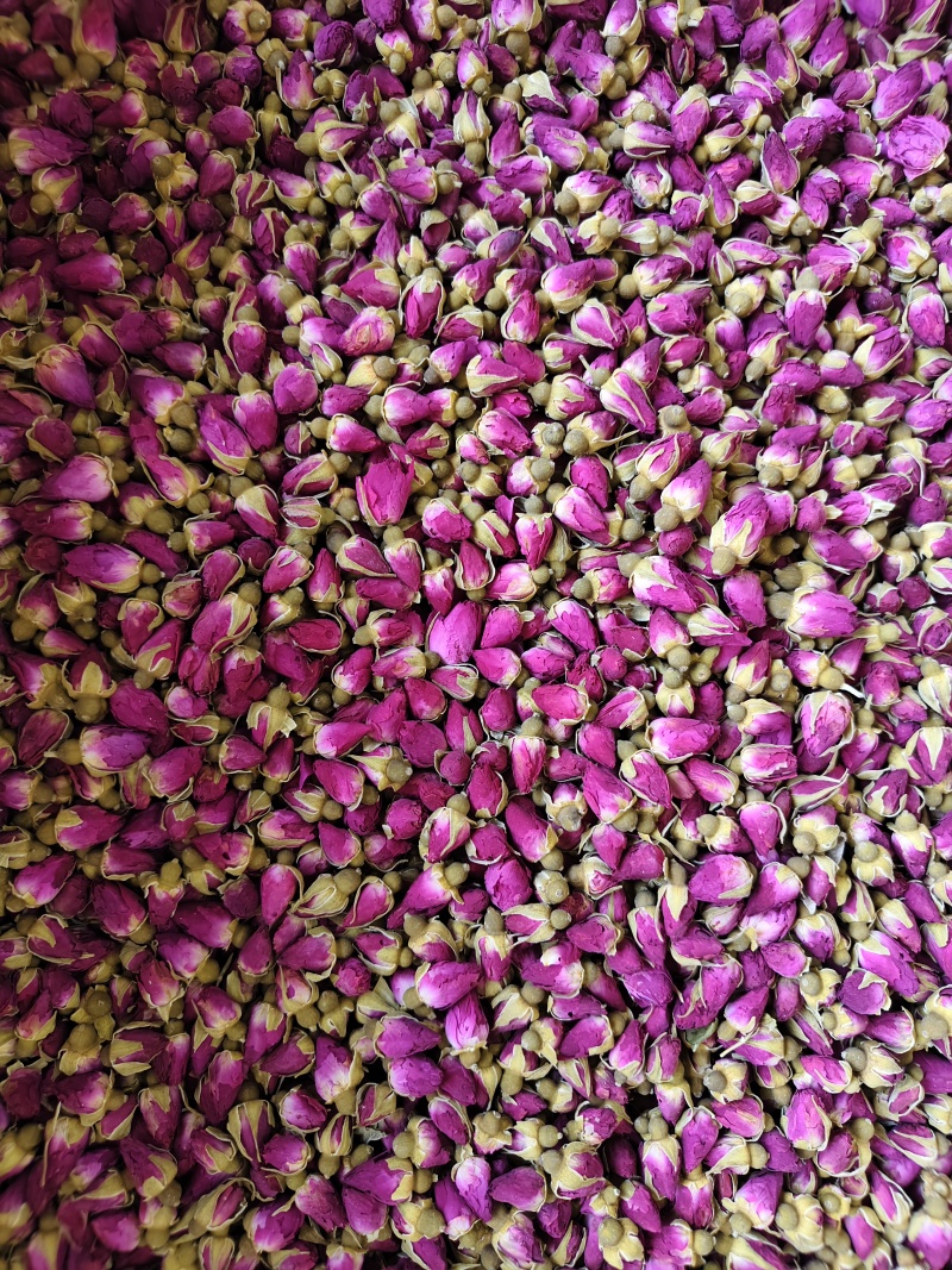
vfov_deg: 73.9
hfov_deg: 58.9
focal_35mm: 23
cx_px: 476
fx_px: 844
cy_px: 635
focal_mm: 5.56
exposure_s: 1/100
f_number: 1.88
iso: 662
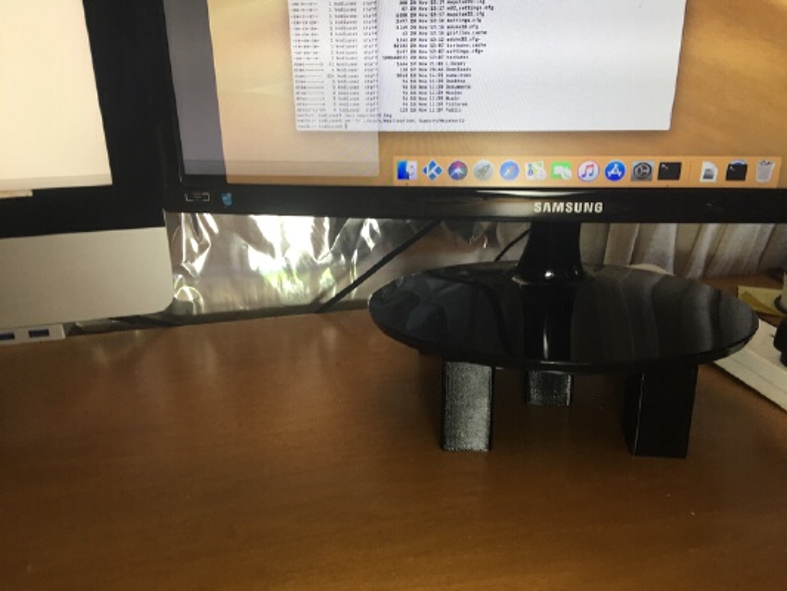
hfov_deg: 61.6
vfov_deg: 48.2
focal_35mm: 29
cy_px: 296
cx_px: 394
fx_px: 659
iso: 40
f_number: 2.2
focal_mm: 4.15
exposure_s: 1/33
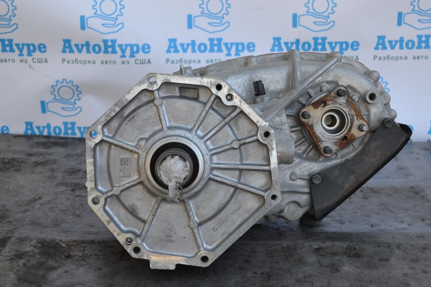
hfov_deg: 32.9
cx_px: 224
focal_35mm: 61
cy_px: 148
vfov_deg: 22.3
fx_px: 730
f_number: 5.6
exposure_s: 1/125
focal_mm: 38
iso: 200
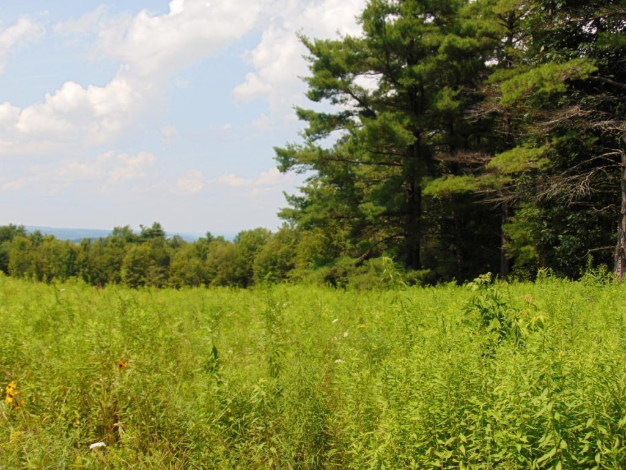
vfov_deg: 36.8
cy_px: 235
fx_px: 705
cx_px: 313
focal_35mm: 39
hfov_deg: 47.9
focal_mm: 6.9
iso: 80
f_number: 8.5
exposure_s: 1/200
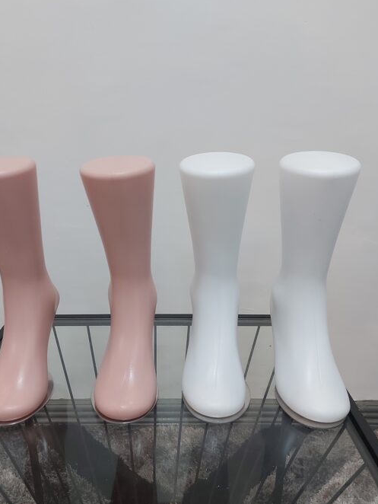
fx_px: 422
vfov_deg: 61.5
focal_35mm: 29
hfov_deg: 48.1
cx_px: 166
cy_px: 277
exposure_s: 1/60
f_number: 1.8
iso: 200
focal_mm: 5.23
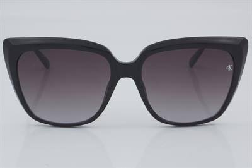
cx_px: 126
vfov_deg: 16.5
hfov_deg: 24.6
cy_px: 84
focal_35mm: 82
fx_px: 577
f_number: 32
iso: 100
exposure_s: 1/4
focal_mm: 55
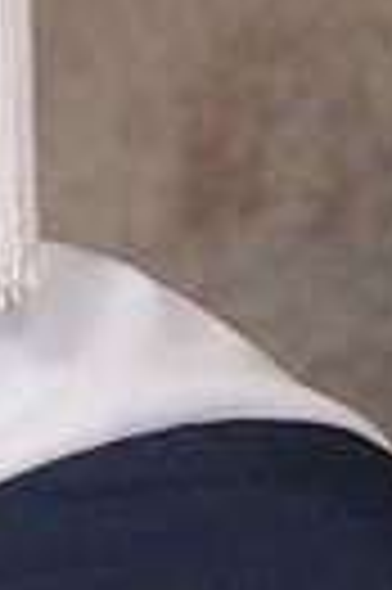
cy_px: 36
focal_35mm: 745
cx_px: -444
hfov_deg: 1.8
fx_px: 12200
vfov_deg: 2.8
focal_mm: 112
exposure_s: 1/60
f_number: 5.6
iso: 200
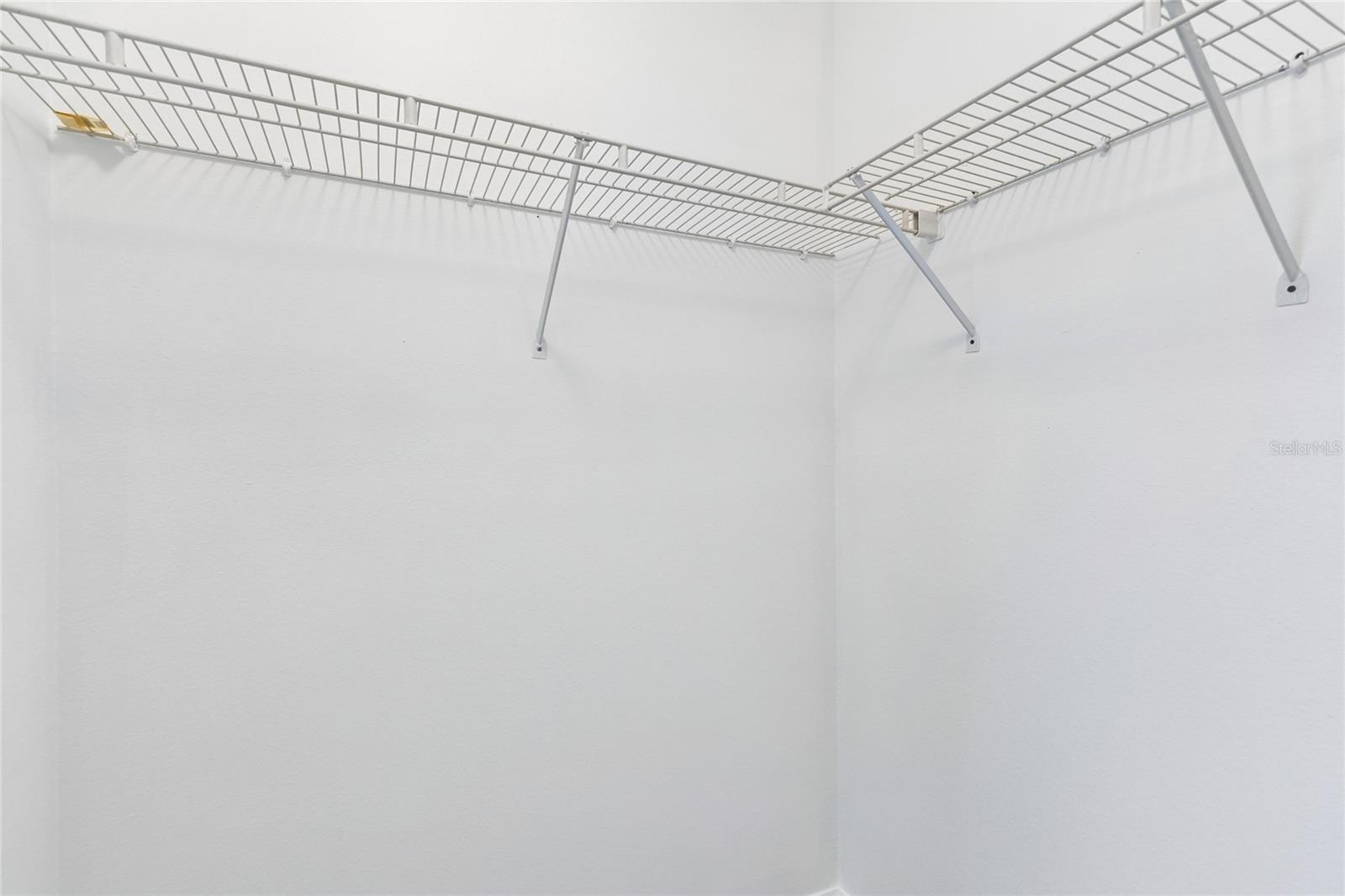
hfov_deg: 100.4
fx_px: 560
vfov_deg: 77.3
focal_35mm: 15
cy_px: 448
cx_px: 672
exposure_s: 1/2
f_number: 8
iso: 100
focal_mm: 10
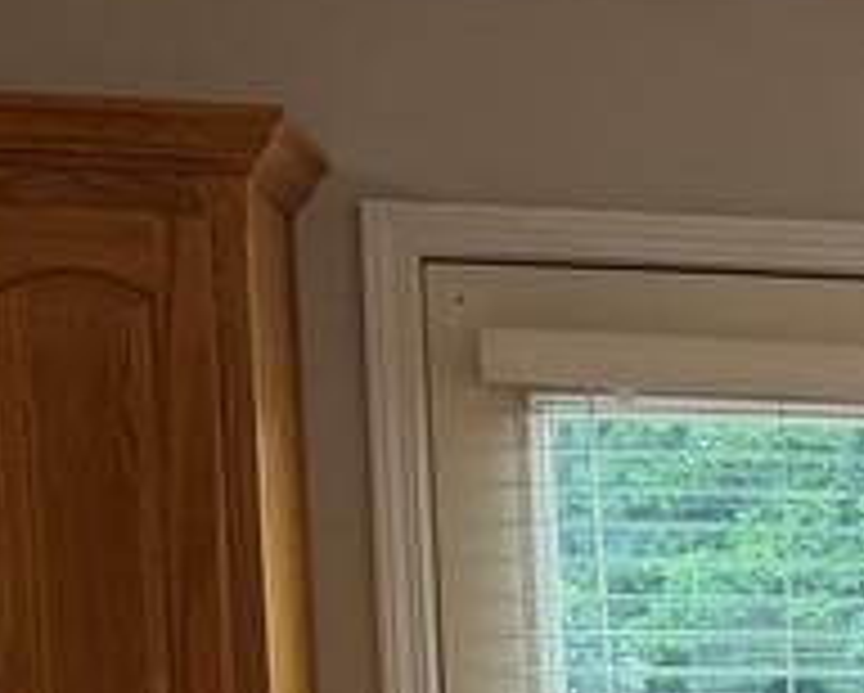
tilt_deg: -7.5
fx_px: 3200
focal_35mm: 125
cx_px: 1688
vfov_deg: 11.6
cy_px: 1156
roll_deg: +0.1
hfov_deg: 13.4
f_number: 1.78
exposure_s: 1/120
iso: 125
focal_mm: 6.76
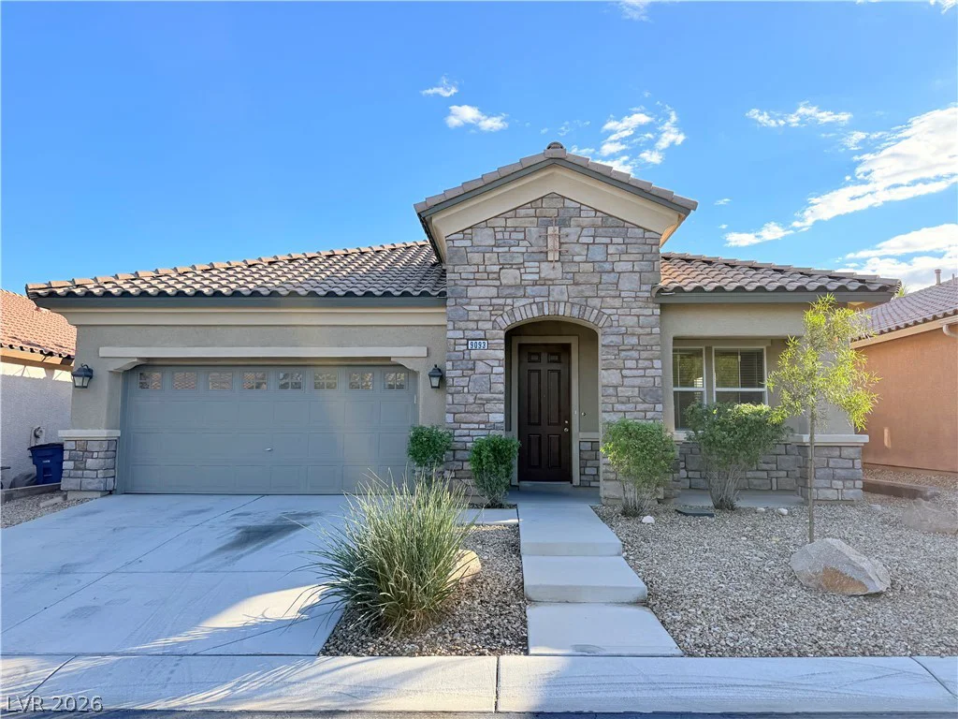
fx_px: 664
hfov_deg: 71.6
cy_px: 360
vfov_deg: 56.8
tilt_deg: +5.3
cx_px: 479
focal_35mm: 24
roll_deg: +0.0
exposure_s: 1/2801
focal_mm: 6.76
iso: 100
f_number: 1.78
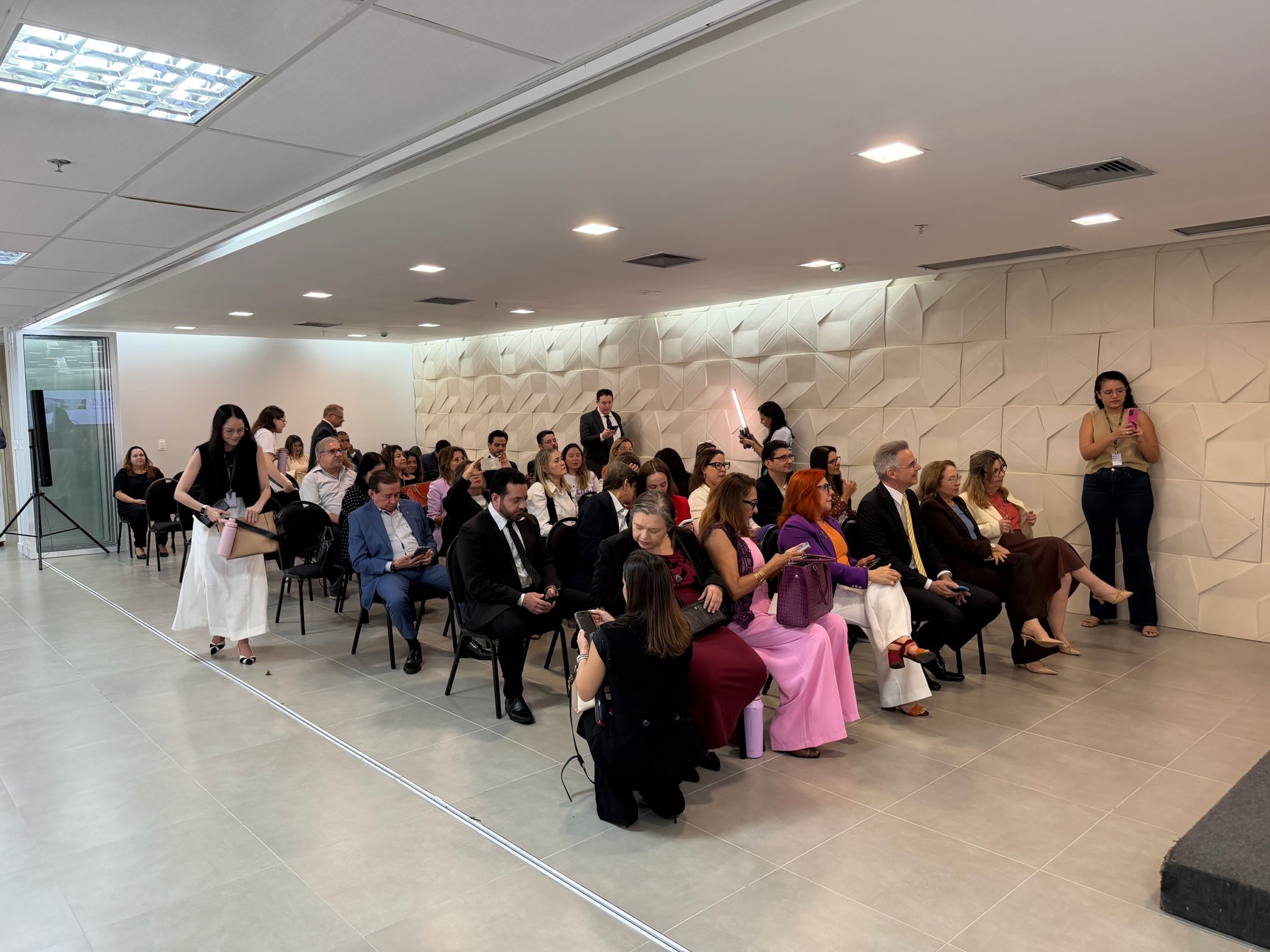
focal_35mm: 24
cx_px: 635
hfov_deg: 71.6
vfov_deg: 56.8
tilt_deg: -4.4
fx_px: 881
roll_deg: +0.9
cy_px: 476
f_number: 1.78
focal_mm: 6.76
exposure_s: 1/60
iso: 200
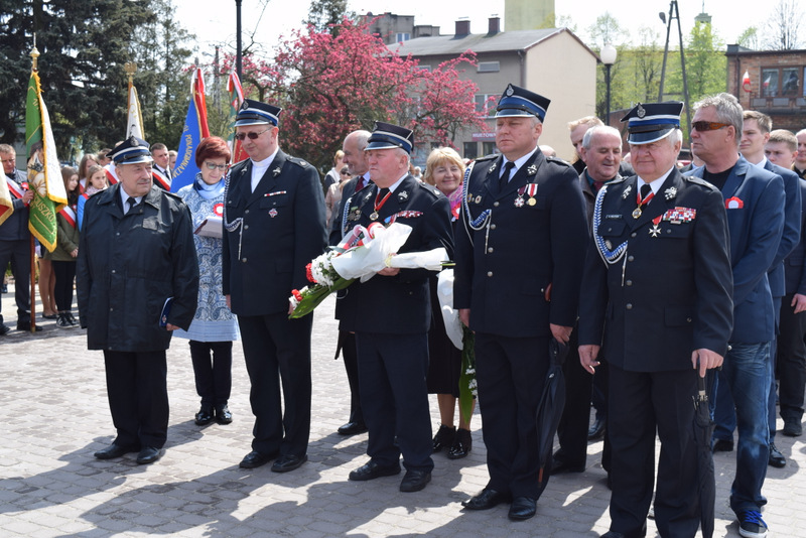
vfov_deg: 28.1
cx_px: 403
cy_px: 269
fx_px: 1075
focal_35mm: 48
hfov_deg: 41.1
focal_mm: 32
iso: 200
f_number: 9
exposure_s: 1/320
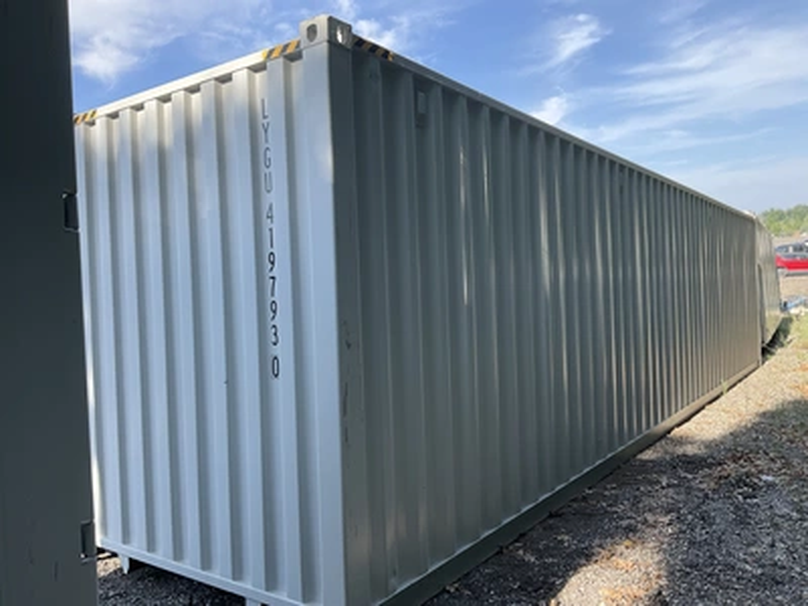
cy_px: 303
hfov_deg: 61.7
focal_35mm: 29
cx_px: 404
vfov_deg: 48.2
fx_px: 677
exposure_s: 1/454
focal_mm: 3
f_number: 1.8
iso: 25
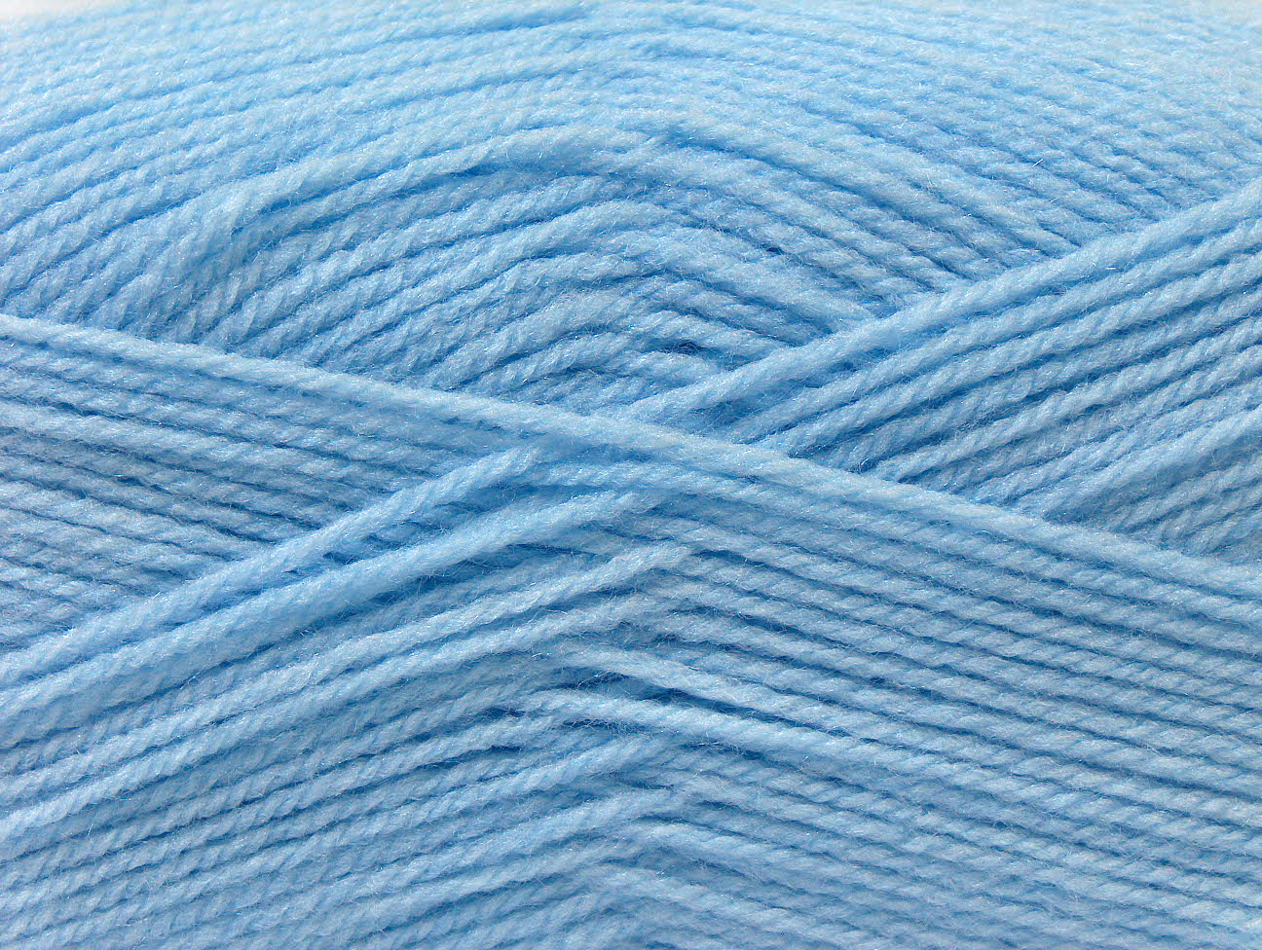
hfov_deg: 27.0
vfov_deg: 20.5
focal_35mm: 72
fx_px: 2629
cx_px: 631
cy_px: 475
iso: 200
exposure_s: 1/46
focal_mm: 14.73
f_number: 2.9
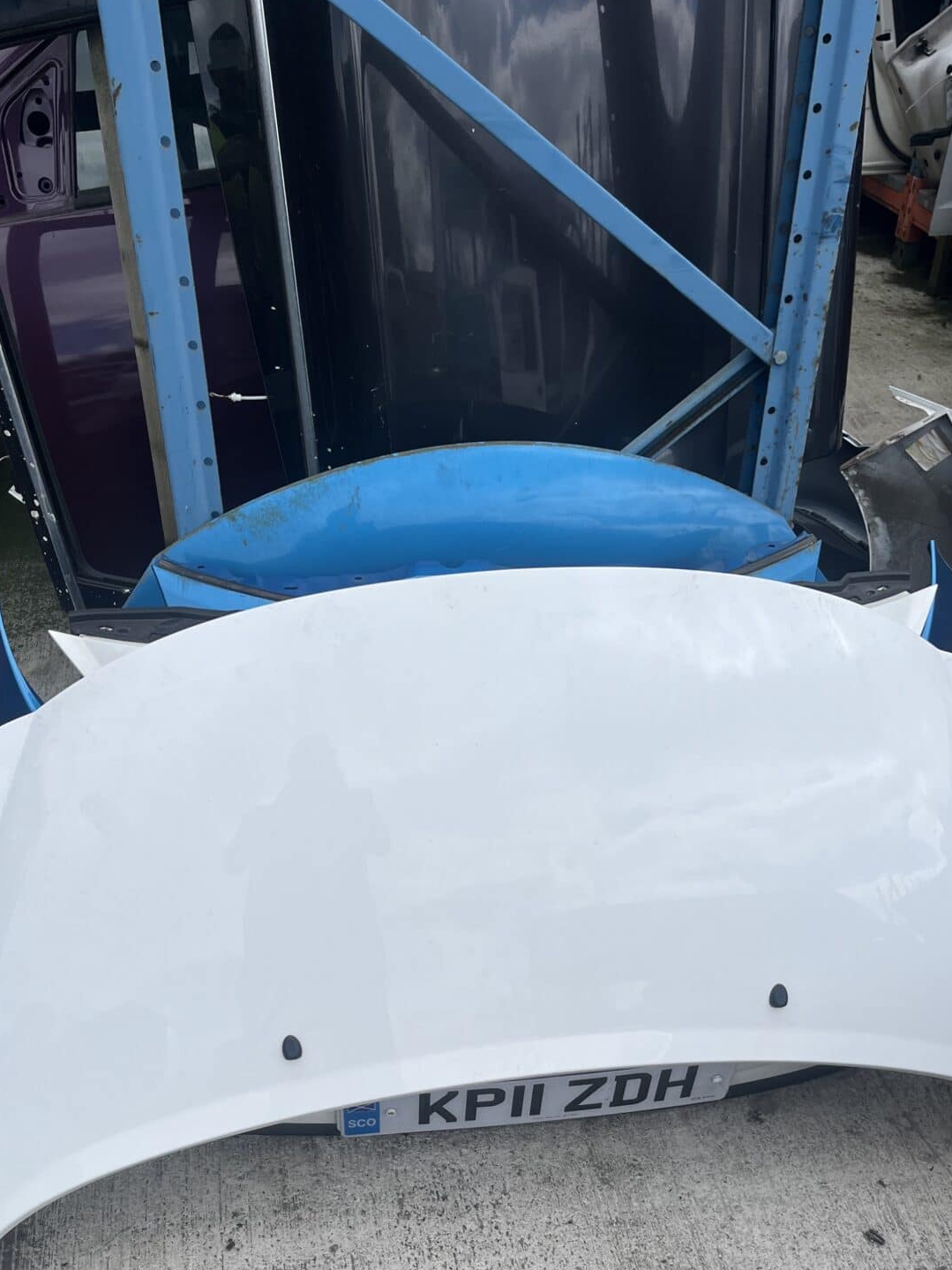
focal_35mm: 37
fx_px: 1357
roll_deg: +0.8
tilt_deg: -40.3
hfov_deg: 38.7
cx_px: 489
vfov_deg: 48.9
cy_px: 894
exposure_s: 1/4651
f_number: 1.6
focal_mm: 5.1
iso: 50
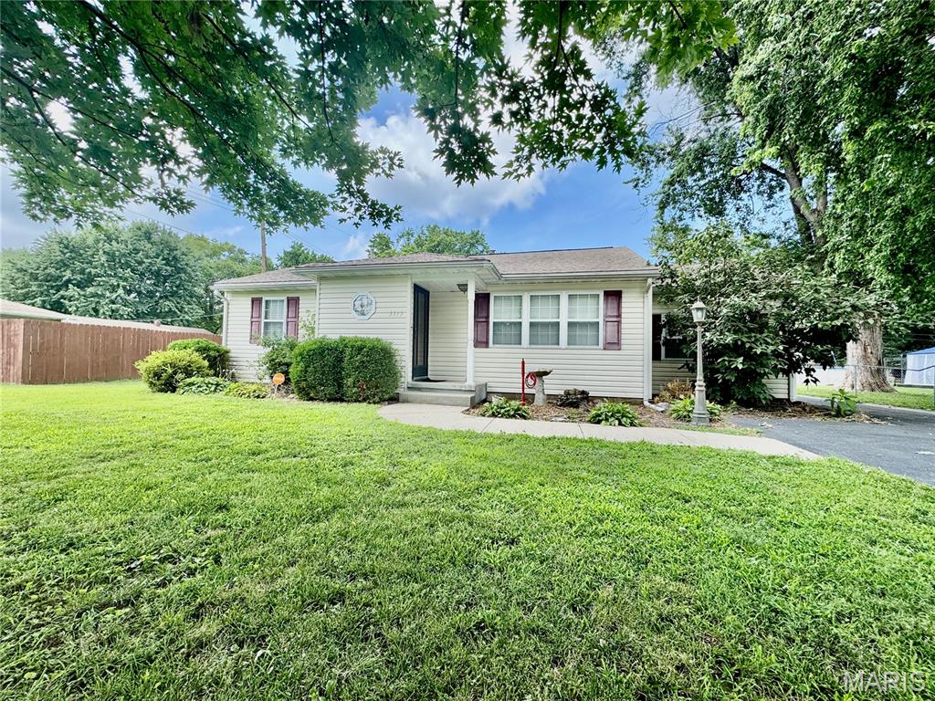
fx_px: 378
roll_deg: -1.0
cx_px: 468
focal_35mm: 14
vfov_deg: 85.7
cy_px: 350
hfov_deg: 102.1
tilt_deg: +1.4
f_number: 2.2
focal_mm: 2.22
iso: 40
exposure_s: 1/587
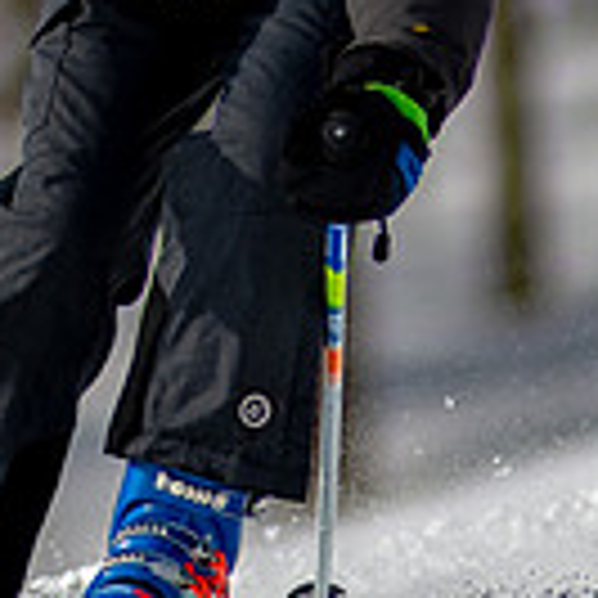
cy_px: -234
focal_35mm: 2011
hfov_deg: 0.9
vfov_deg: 0.9
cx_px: 136
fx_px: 39304
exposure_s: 1/6400
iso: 100
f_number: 2.8
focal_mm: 300
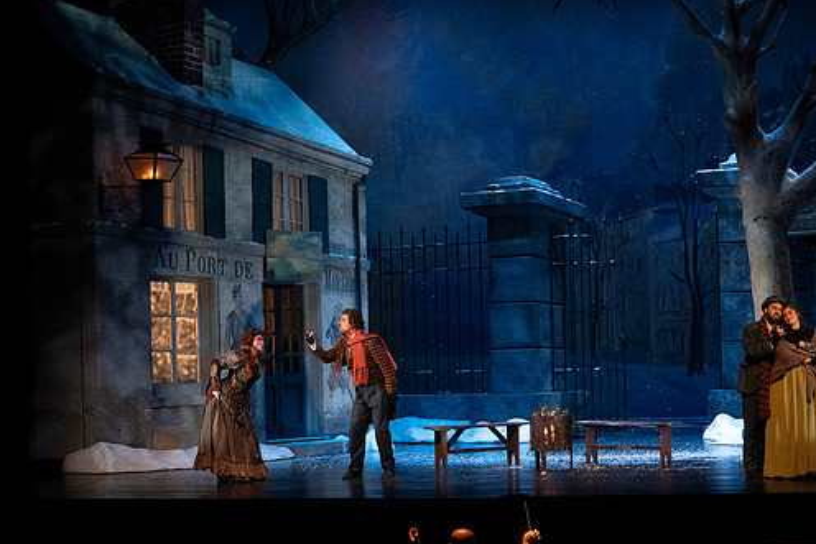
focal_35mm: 90
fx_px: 2040
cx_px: 464
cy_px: 234
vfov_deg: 15.2
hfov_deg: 22.6
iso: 20000
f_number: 11
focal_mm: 77
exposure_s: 1/320
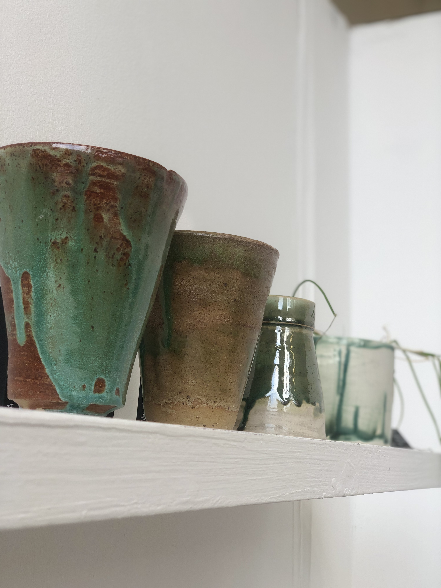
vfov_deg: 36.8
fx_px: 883
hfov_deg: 28.0
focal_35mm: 52
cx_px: 220
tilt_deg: +10.5
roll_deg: -0.6
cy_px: 294
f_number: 2.4
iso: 25
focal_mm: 6
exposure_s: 1/100
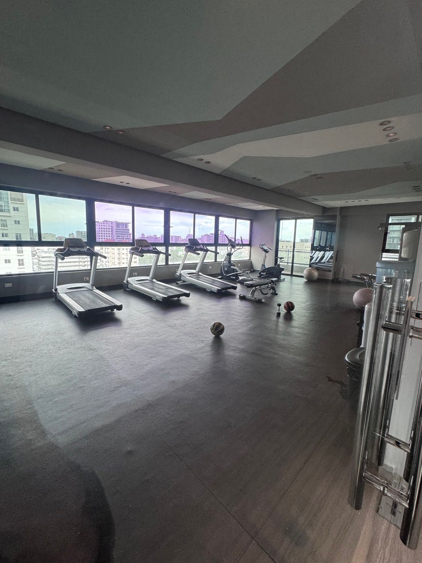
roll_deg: -1.0
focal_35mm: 15
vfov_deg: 98.1
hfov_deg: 81.7
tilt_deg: -8.4
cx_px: 206
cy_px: 275
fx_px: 244
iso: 160
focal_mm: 2.22
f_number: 2.2
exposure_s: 1/120
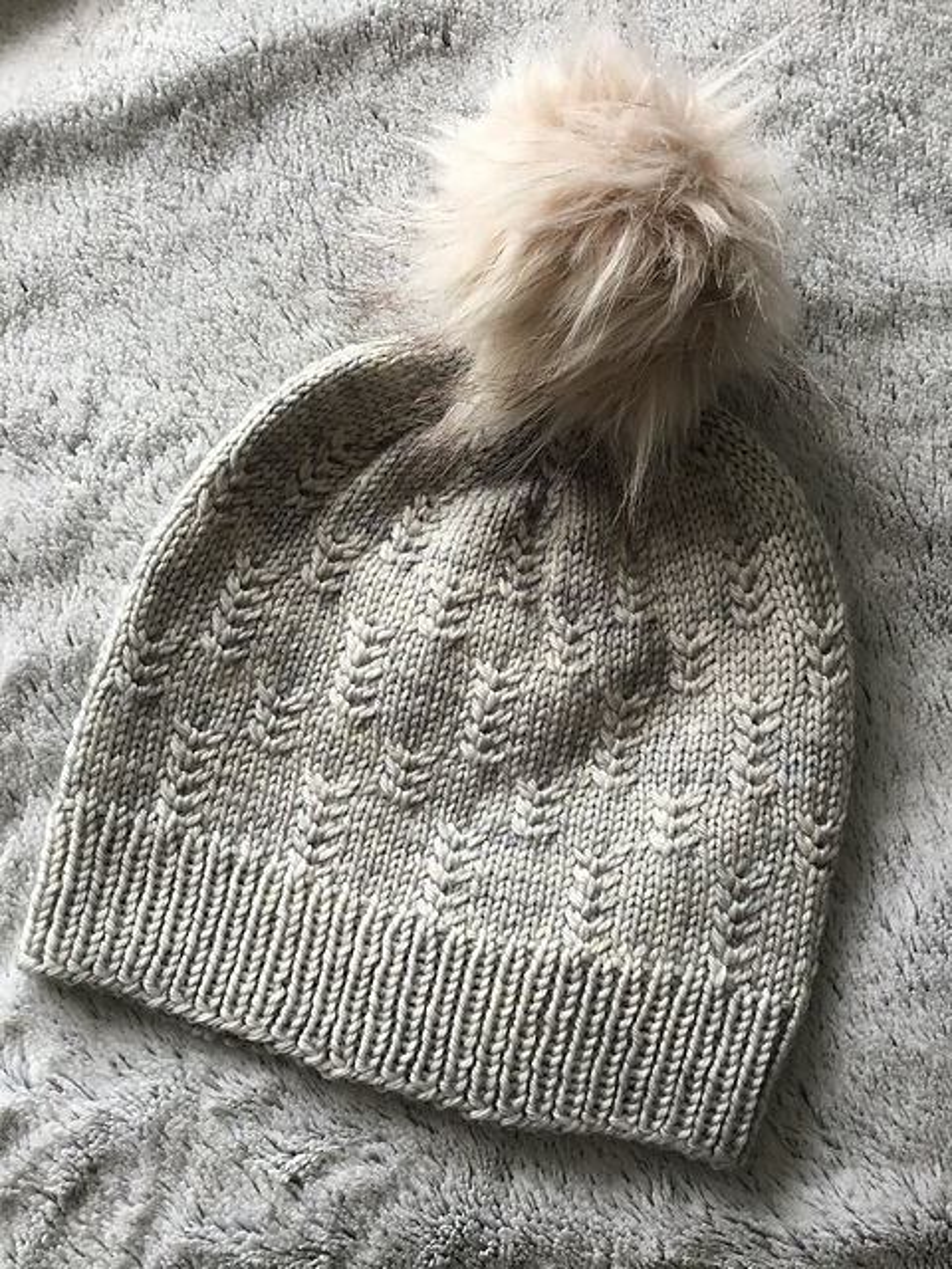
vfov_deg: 58.4
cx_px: 476
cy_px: 634
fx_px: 1137
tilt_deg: -79.9
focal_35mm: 31
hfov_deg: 45.4
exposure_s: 1/100
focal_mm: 3.3
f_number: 2.4
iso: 40
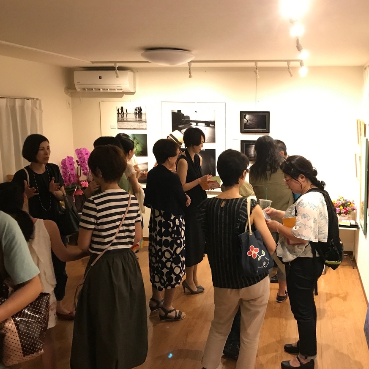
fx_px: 410
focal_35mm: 34
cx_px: 232
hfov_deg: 48.0
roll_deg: +0.5
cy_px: 181
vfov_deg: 48.4
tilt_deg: -8.6
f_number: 1.8
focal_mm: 3.99
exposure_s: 1/15
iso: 100
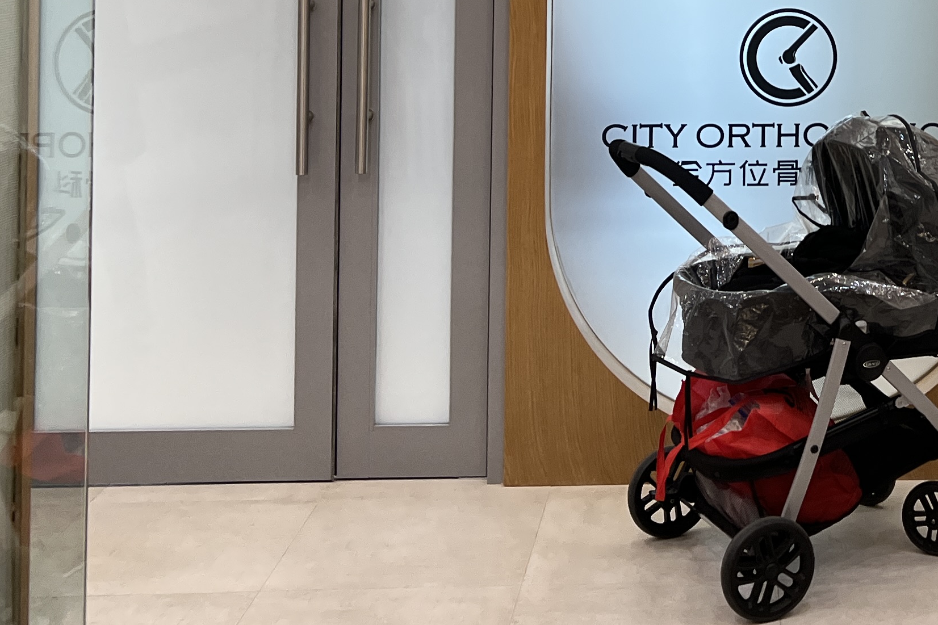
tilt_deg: +0.7
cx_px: 824
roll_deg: +1.0
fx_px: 1719
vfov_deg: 19.4
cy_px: -129
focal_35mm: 66
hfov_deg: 29.4
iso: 80
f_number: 1.5
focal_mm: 5.7
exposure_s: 1/120
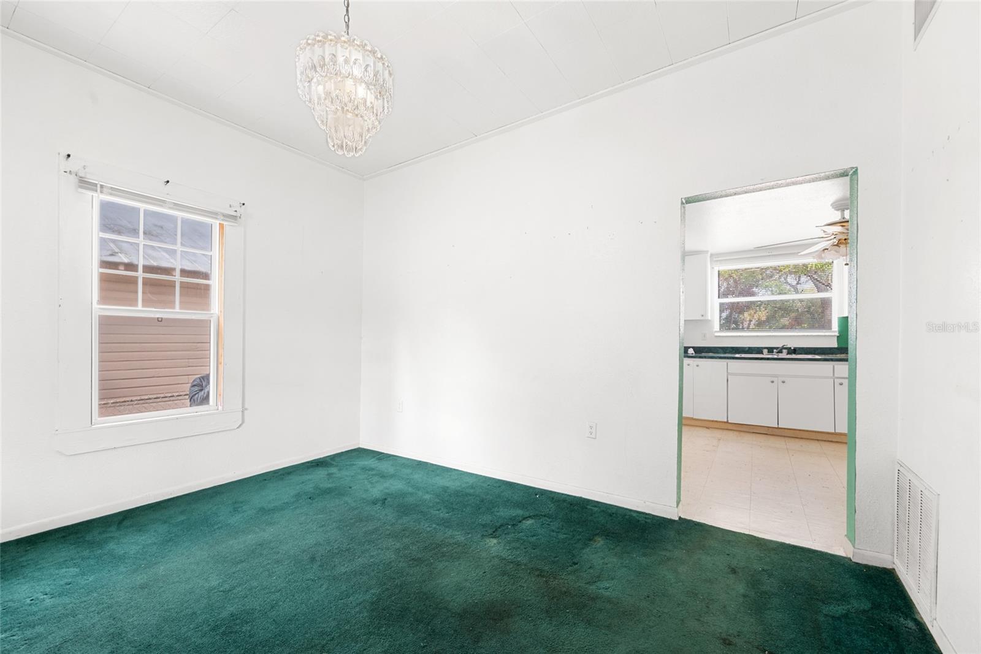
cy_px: 327
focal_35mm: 14
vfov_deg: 81.2
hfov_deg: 104.2
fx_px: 382
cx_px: 490
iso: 250
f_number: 9
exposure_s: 1/2
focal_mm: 14
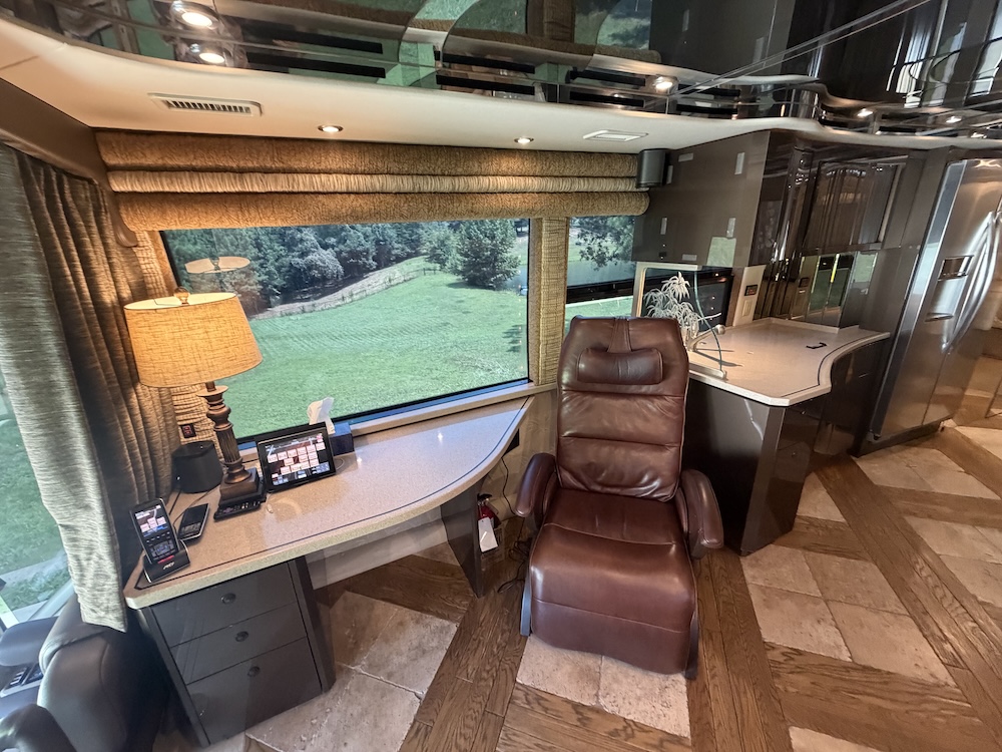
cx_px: 501
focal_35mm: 14
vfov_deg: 85.7
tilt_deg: -17.7
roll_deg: +4.7
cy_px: 376
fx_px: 405
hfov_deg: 102.1
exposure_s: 1/60
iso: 500
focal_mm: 2.22
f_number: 2.2
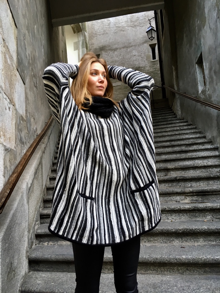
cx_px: 110
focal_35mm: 29
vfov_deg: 61.7
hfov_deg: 48.2
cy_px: 146
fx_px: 246
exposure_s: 1/33
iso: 64
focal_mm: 4.15
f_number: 2.2
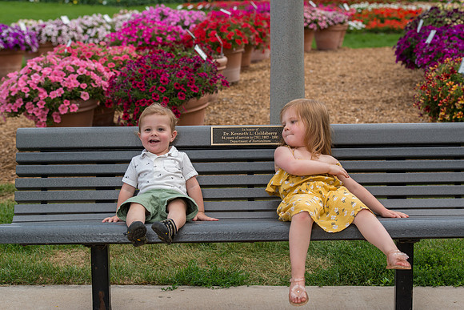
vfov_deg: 14.9
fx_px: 1186
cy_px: 155
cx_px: 232
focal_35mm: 92
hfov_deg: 22.1
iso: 400
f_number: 6.3
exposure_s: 1/250
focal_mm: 92
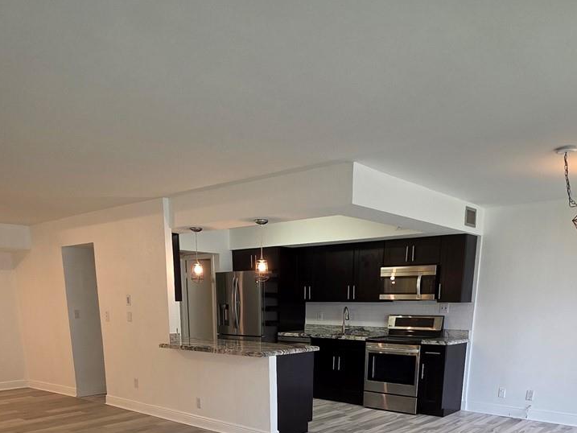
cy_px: 442
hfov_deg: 61.6
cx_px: 281
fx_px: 483
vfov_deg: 41.4
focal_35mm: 29
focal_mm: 2.2
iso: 100
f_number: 1.9
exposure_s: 1/120
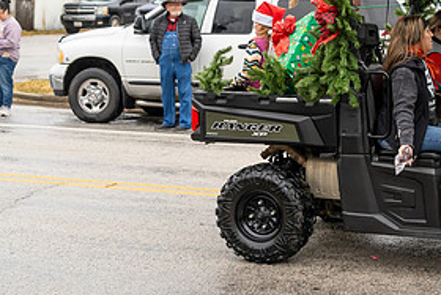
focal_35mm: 83
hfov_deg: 23.8
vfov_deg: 16.4
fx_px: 1017
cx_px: 392
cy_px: 88
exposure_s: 1/640
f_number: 2.8
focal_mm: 40
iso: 640
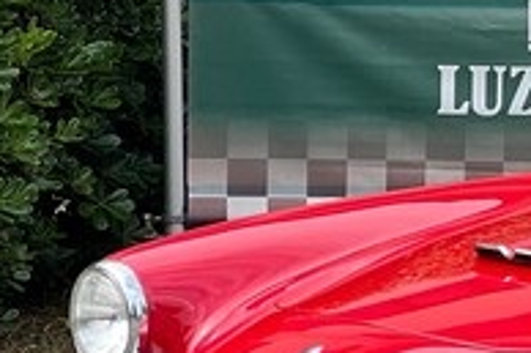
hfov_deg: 6.1
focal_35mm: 331
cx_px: 1065
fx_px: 4878
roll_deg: -0.9
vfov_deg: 4.1
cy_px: 227
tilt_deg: -5.1
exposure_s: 1/156
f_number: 2.8
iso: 25
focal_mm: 9
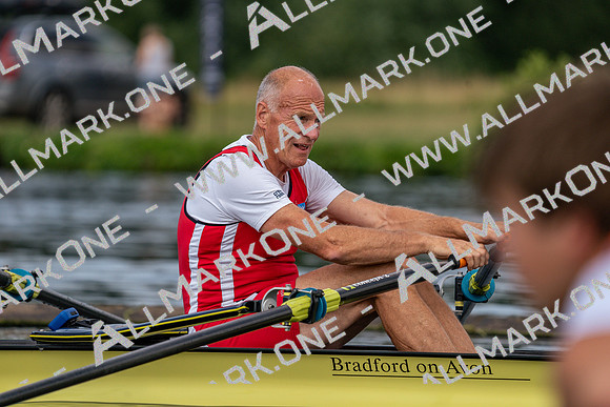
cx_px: 305
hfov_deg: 5.0
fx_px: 6965
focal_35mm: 411
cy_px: 204
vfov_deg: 3.3
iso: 400
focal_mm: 411
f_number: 6.3
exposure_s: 1/1600
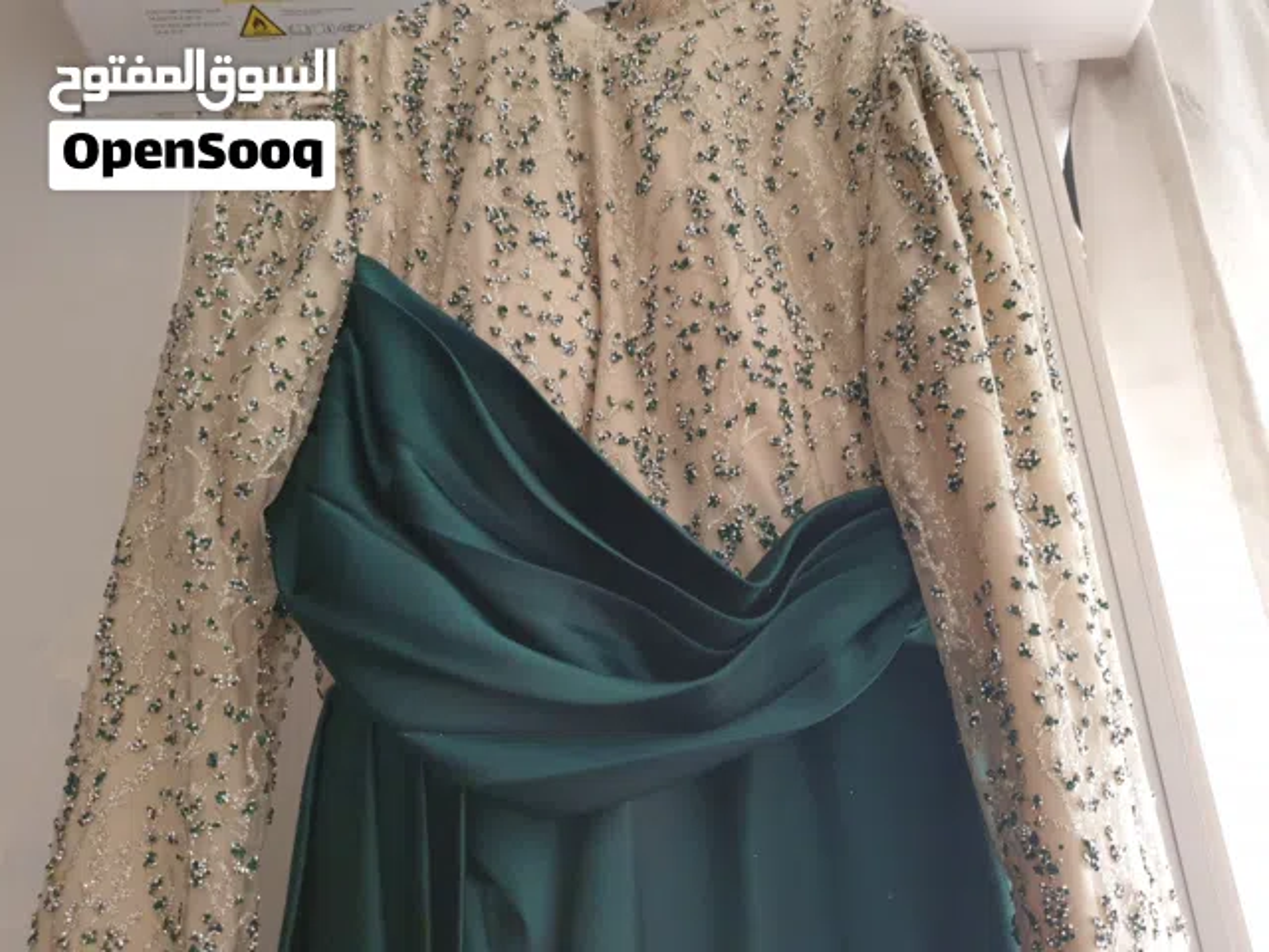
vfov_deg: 53.1
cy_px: 476
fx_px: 953
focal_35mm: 26
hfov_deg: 67.3
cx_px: 634
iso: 250
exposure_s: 1/50
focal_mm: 4.3
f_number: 1.5
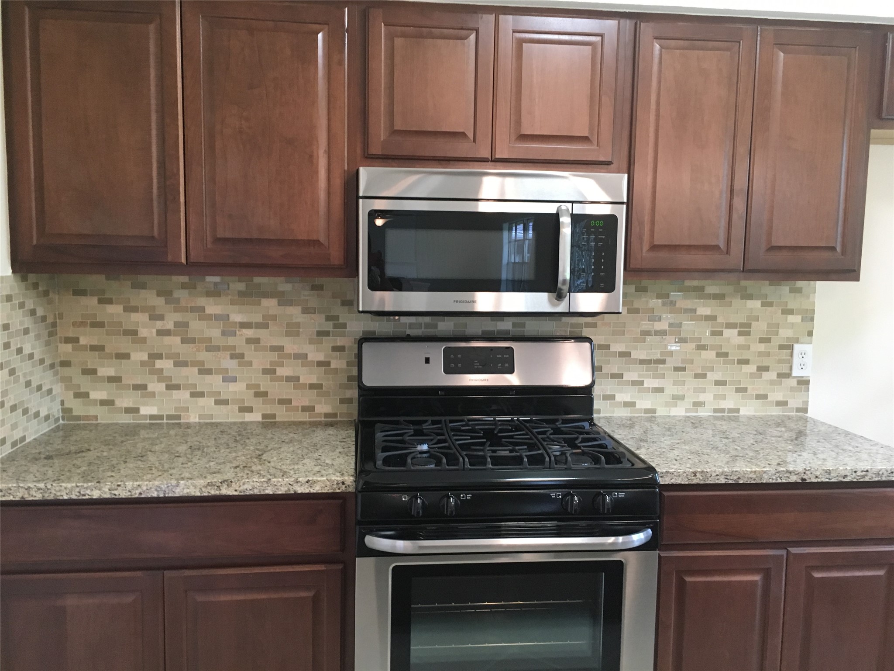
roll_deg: -0.3
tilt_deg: -6.1
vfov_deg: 48.2
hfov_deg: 61.7
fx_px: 749
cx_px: 447
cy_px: 336
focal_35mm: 29
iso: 160
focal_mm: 4.15
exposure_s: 1/30
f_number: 2.2
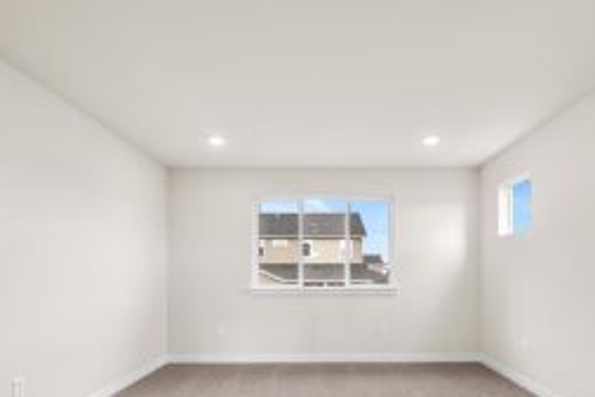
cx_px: 327
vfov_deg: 61.6
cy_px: 290
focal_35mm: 19
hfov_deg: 86.6
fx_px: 314
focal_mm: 12
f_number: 7.1
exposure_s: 1/30
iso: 640
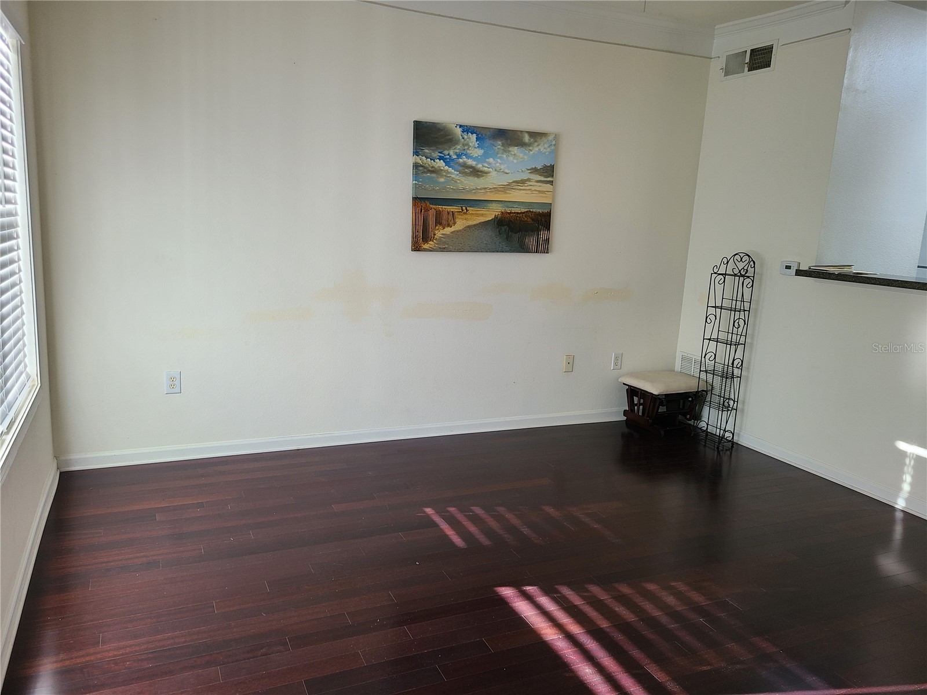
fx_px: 696
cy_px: 348
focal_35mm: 26
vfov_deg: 53.1
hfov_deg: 67.3
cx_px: 464
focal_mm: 5.4
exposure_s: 1/60
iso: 80
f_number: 1.8
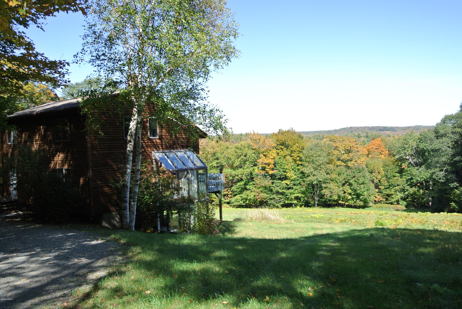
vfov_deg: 45.1
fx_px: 373
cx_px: 231
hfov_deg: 63.6
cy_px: 154
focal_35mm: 29
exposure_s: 1/250
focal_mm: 11.1
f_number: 5
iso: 110
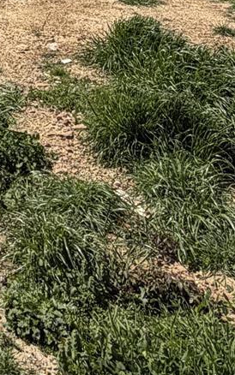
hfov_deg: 14.4
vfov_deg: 20.1
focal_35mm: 78
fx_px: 799
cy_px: -279
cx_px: -213
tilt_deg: +5.9
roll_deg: -2.4
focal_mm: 2.22
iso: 20
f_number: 2.2
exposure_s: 1/1497
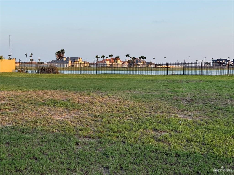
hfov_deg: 39.7
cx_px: 117
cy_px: 88
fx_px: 324
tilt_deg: -3.7
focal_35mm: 48
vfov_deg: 30.3
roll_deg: -0.3
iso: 80
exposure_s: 1/1185
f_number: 1.78
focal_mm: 6.76
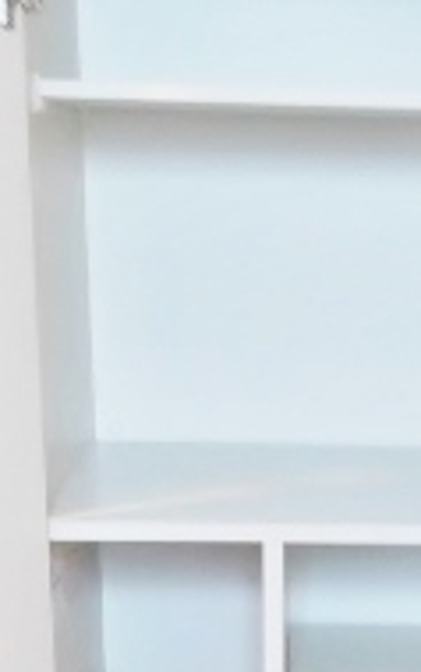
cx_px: 410
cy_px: 690
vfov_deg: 24.0
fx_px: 1503
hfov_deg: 15.7
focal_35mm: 82
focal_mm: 4
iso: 400
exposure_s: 1/8
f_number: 3
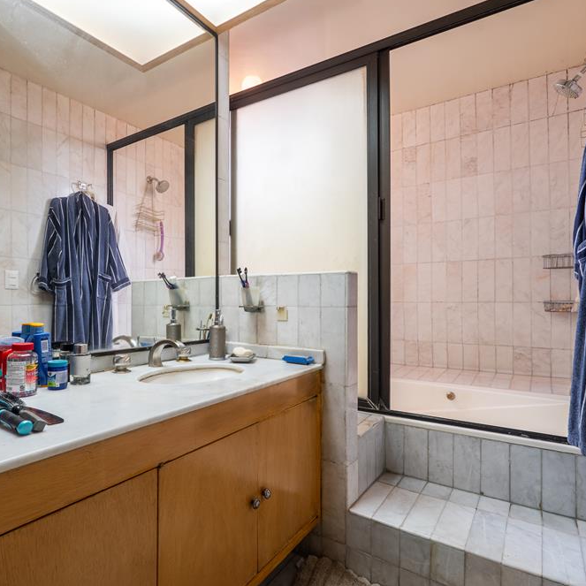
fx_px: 415
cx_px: 246
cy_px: 294
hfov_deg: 70.0
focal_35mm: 22
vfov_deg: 70.5
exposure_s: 1/8
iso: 100
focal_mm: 11
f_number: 8
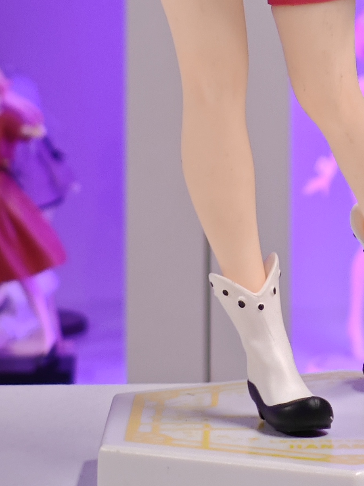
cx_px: 403
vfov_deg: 9.0
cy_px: -75
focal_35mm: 217
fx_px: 3043
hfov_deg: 6.8
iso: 400
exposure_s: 1/19.5
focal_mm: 7.48
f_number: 2.4
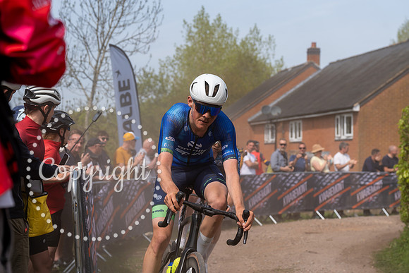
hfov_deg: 28.8
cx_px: 204
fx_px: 795
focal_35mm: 70
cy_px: 136
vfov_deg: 19.5
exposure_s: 1/1000
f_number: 5
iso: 160
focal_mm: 70
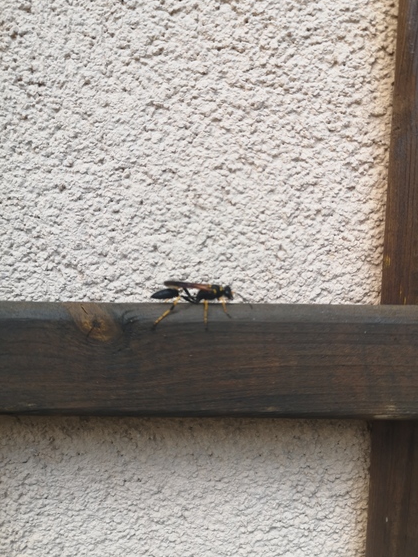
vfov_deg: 58.2
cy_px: 251
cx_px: 218
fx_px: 499
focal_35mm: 31
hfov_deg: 45.4
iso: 50
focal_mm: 5.58
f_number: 1.8
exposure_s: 1/392
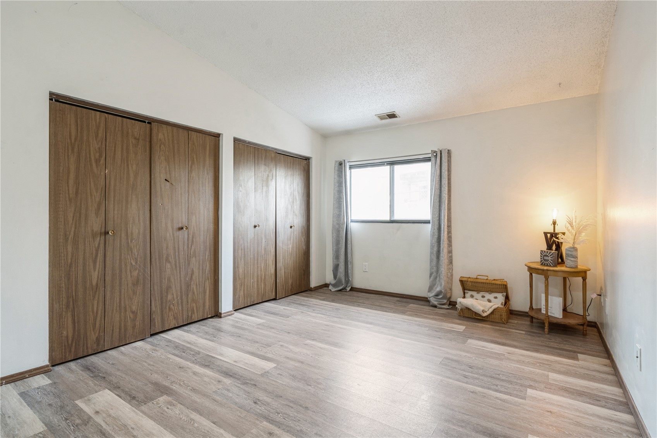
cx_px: 328
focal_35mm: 17
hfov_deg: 93.3
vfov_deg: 70.4
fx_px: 310
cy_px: 219
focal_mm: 17
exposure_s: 1/6
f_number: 8
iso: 400
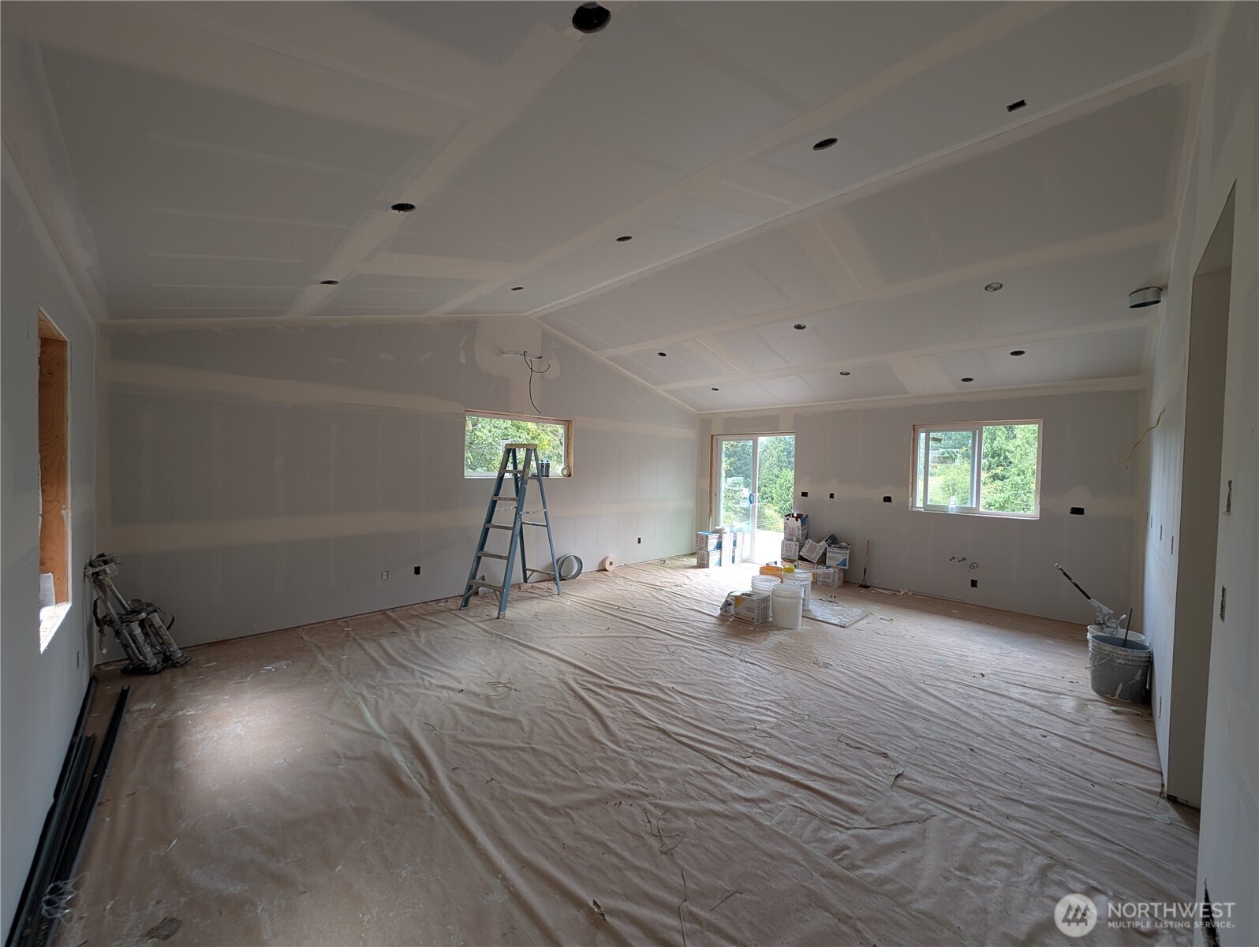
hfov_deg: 110.5
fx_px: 437
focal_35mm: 12
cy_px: 474
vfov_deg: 94.6
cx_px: 630
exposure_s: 1/42.3
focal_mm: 2.23
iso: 40
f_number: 1.95
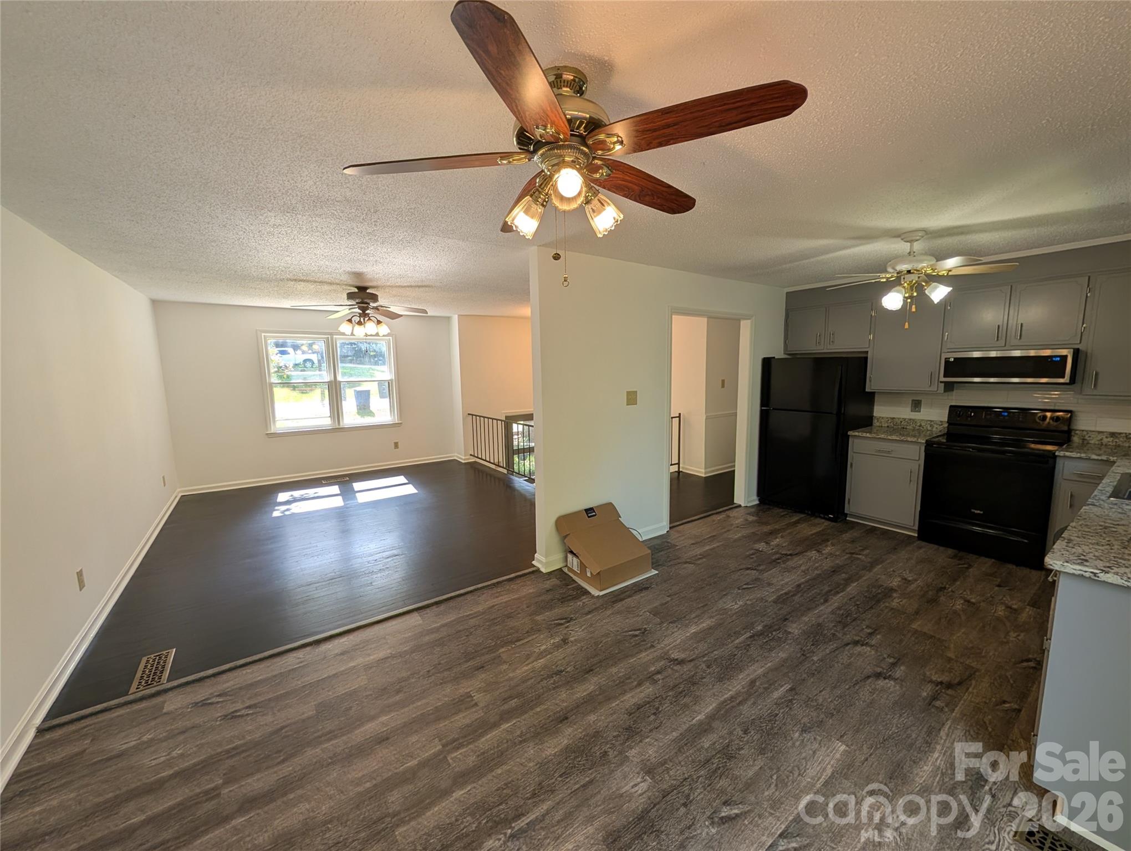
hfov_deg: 110.5
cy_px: 426
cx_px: 566
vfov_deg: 94.6
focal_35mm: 12
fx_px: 393
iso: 49
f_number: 1.7
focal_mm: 2.02
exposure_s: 1/120
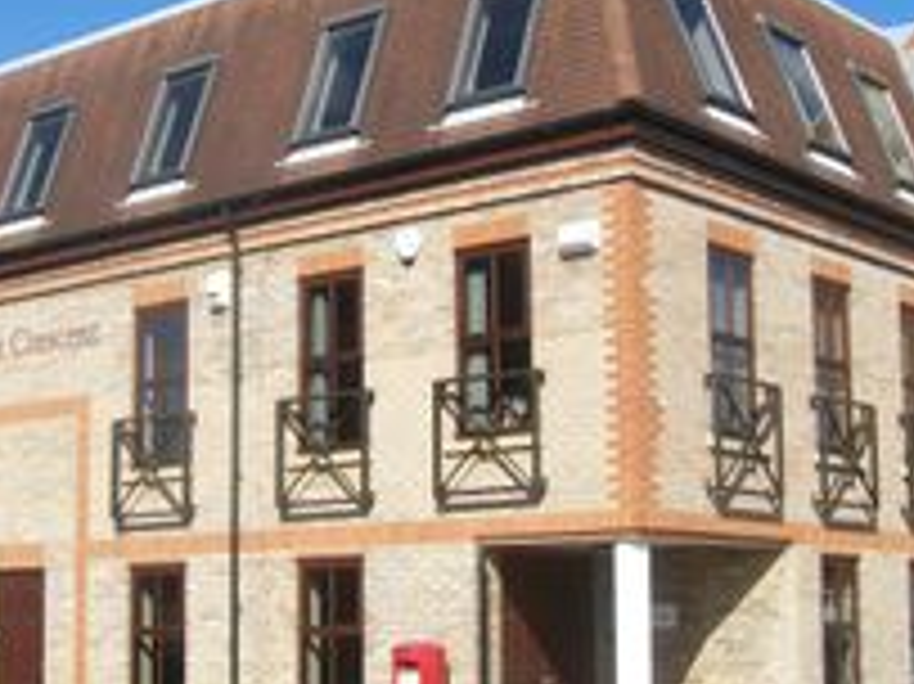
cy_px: 364
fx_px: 1768
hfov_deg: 28.9
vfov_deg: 21.9
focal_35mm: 67
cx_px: 383
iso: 64
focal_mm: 6.1
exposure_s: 1/400
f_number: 4.9
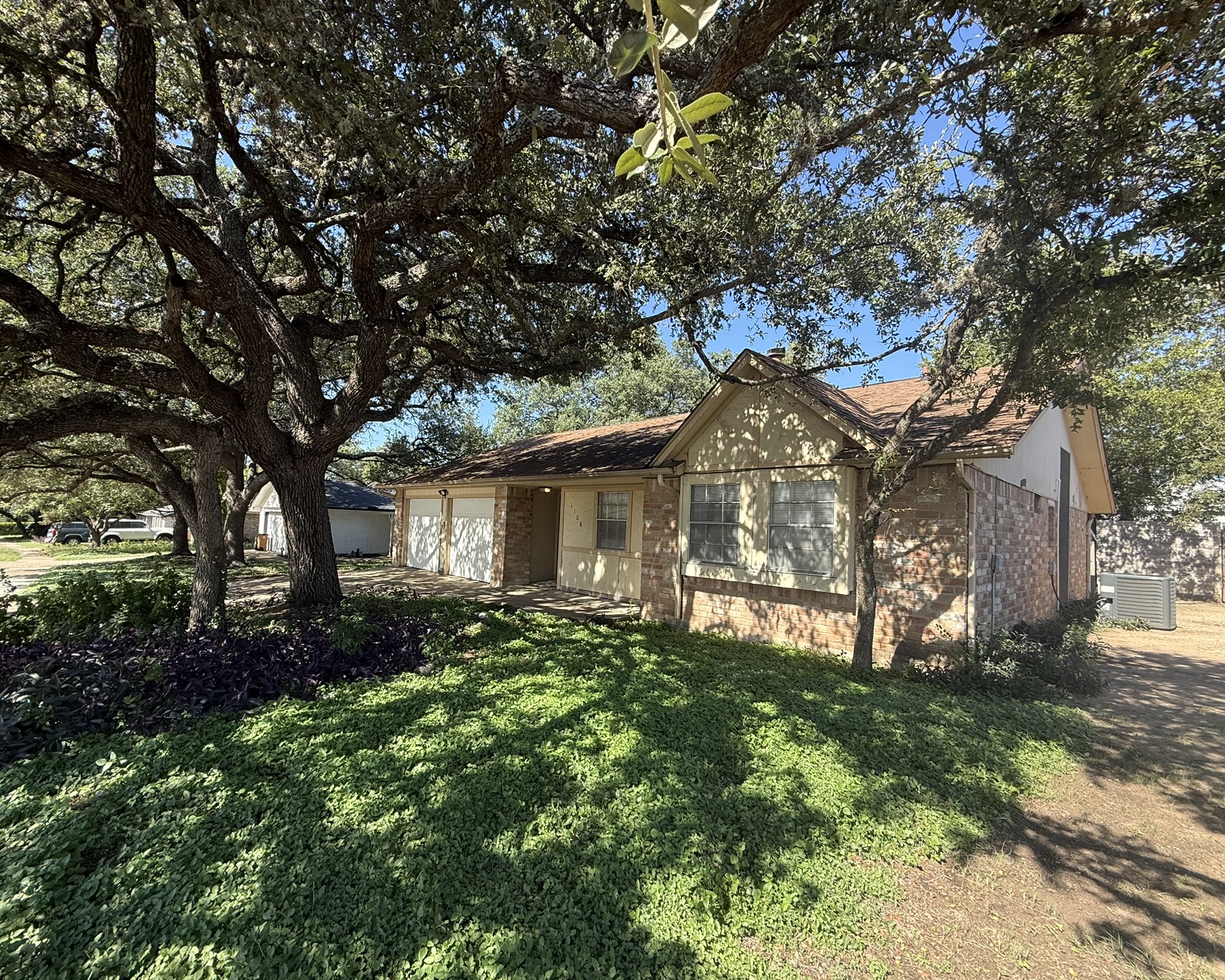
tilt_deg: +3.8
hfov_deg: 96.7
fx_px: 544
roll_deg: -2.0
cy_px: 500
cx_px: 588
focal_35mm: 15
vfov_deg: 84.0
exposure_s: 1/498
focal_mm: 2.22
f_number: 2.2
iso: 50
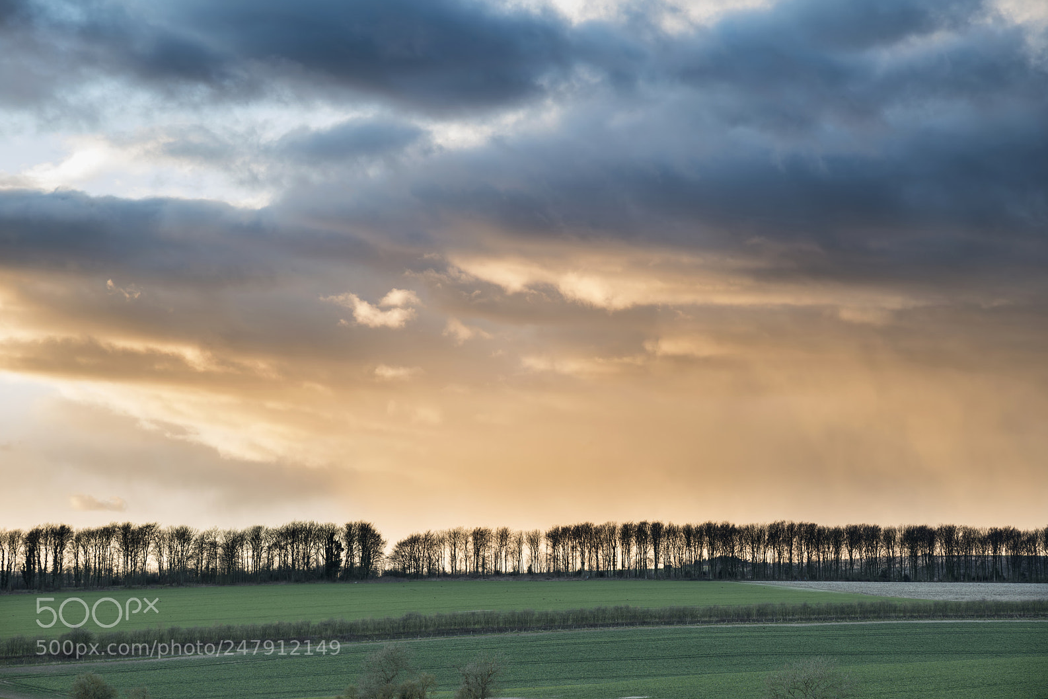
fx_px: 3085
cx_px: 523
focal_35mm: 106
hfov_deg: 19.3
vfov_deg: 12.9
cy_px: 347
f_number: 8
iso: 100
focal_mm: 105
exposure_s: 1/13
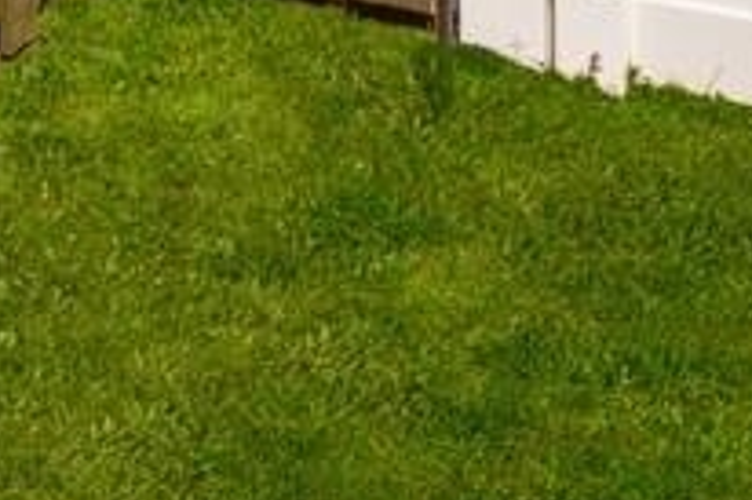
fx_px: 2463
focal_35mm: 118
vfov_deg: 9.6
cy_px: -869
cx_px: -821
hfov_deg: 14.1
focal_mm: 10
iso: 100
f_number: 11
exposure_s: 1/400
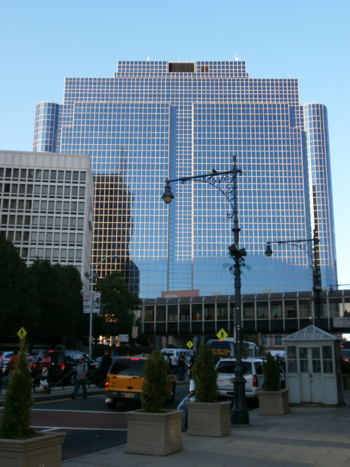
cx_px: 175
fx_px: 526
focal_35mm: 39
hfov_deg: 36.8
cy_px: 234
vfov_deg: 47.9
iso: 100
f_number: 3.4
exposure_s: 1/320
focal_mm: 6.9
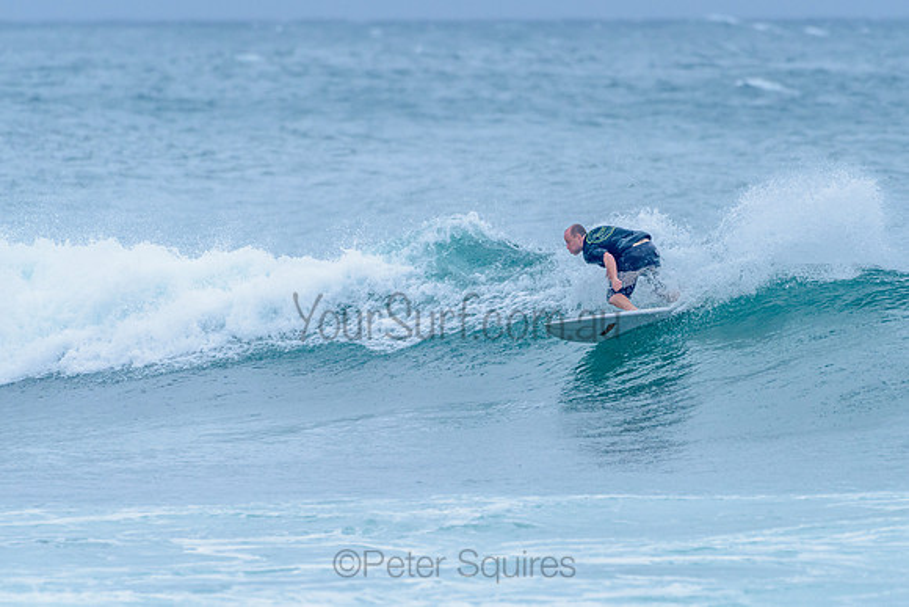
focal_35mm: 628
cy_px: 300
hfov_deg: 3.3
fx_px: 15853
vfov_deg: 2.2
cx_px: 498
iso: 800
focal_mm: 500
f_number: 5.6
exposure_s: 1/2000
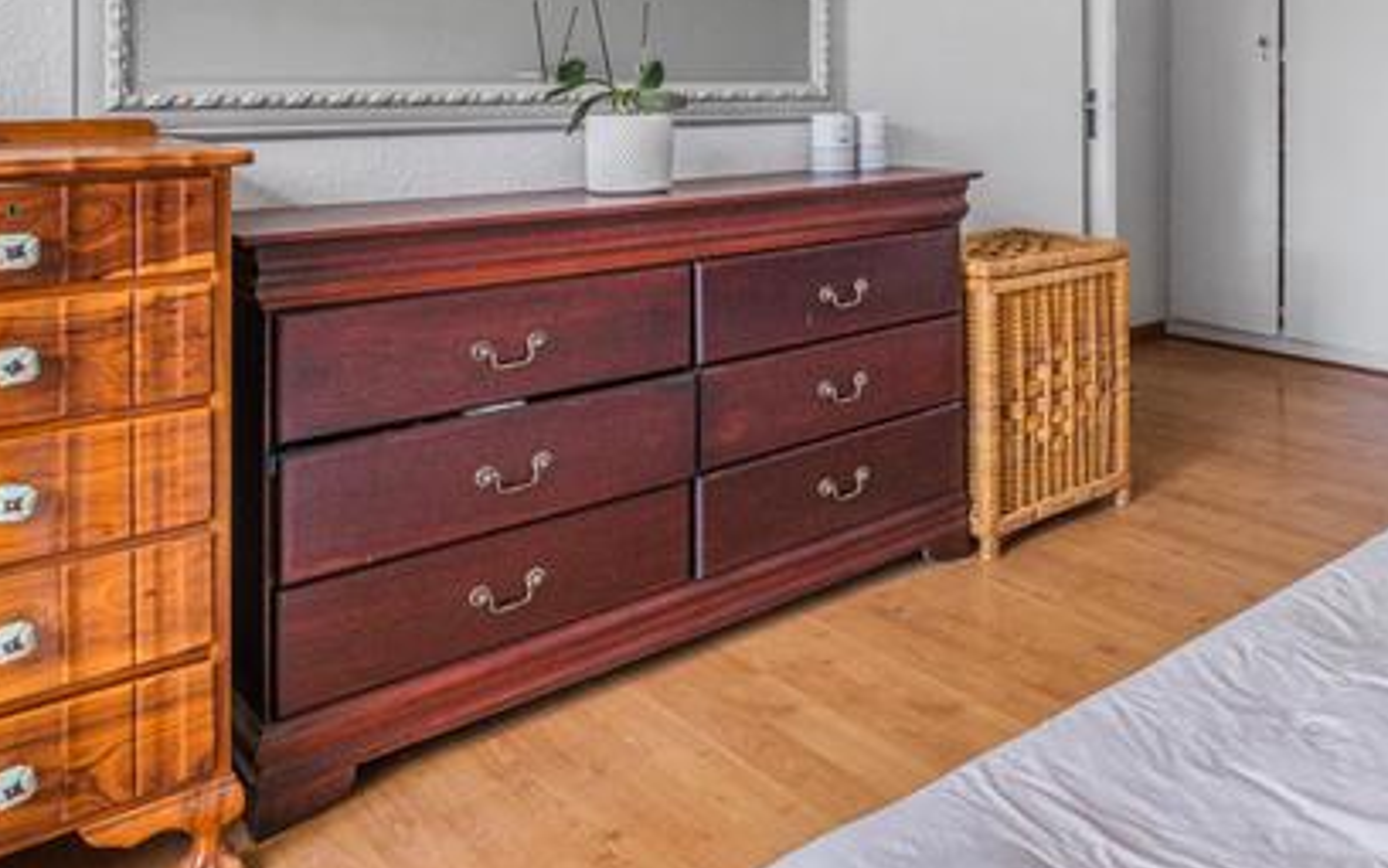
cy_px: 70
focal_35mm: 30
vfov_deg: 38.6
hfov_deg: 56.4
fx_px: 1135
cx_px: 1184
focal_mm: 10
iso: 800
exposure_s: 1/30
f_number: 6.4
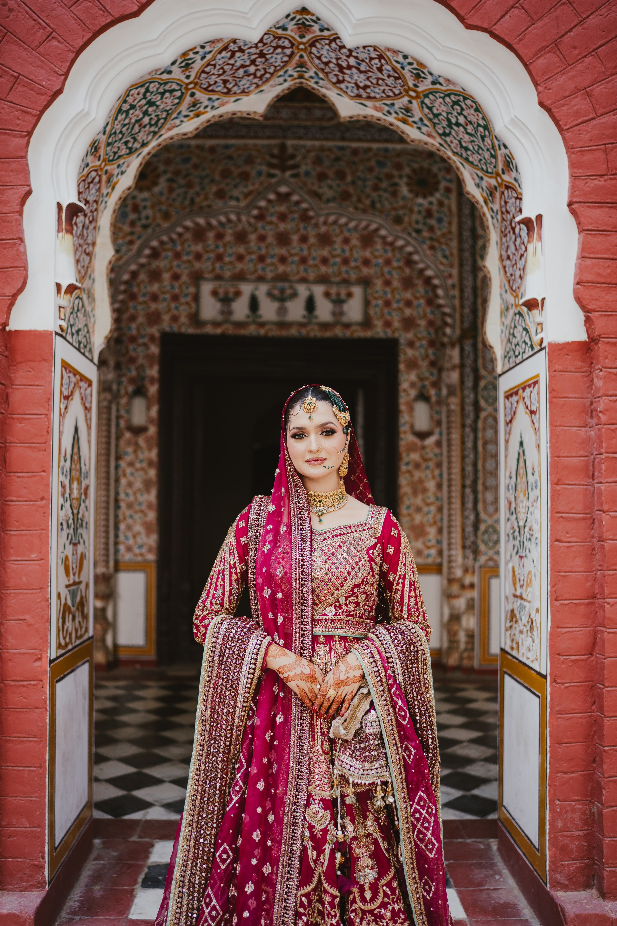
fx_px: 900
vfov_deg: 54.4
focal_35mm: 35
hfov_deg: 37.9
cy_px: 463
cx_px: 308
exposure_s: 1/250
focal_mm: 35
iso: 400
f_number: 1.6
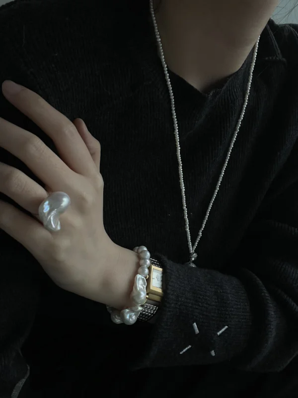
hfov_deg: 46.8
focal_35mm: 30
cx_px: 149
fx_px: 344
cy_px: 199
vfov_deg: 60.0
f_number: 2.2
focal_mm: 2.71
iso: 100
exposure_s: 1/60
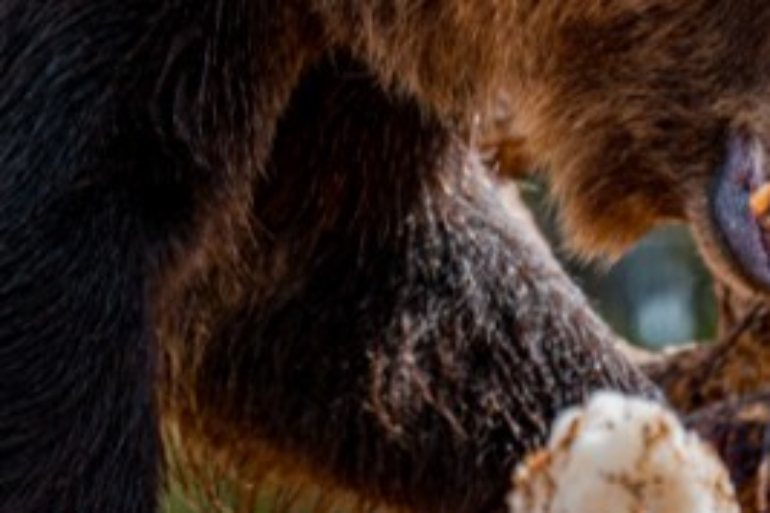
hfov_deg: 1.5
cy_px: 173
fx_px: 28873
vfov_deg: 1.0
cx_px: 744
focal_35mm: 1350
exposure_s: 1/800
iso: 400
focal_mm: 400
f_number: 6.3
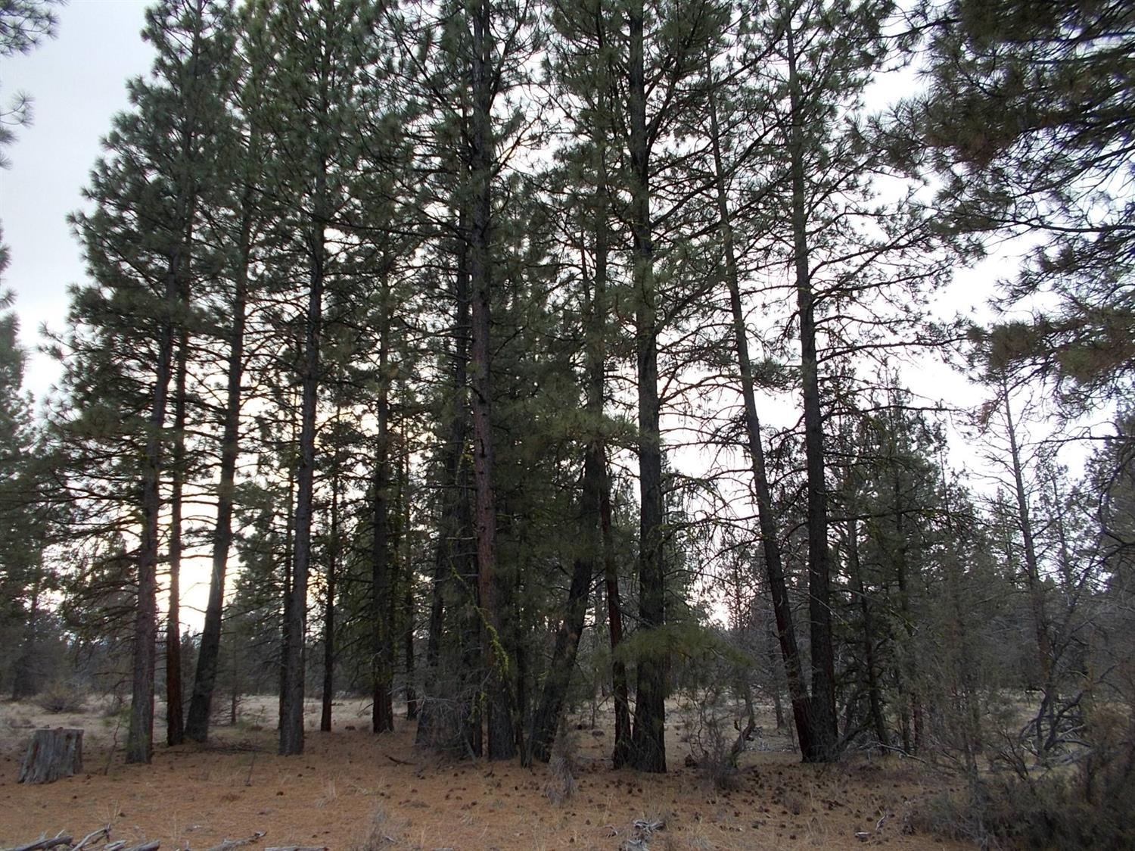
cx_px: 568
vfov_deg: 53.0
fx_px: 852
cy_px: 426
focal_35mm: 26
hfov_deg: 67.3
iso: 80
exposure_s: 1/100
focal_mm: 4.6
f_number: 3.2
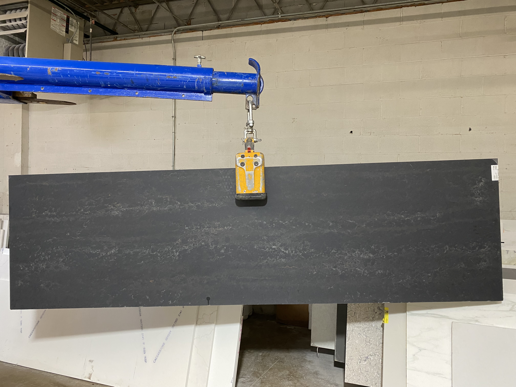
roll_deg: -1.8
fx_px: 388
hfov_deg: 67.3
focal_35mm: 26
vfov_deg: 53.1
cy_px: 194
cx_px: 258
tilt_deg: -1.0
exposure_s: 1/54
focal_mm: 4.25
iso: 250
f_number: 1.8
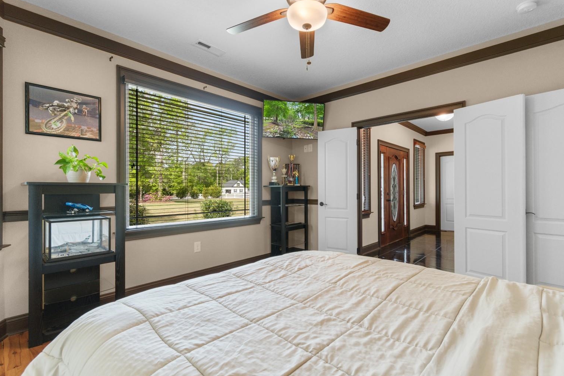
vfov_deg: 73.7
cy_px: 184
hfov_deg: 96.7
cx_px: 293
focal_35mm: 16
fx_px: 251
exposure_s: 1/4
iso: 100
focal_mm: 10
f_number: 4.5
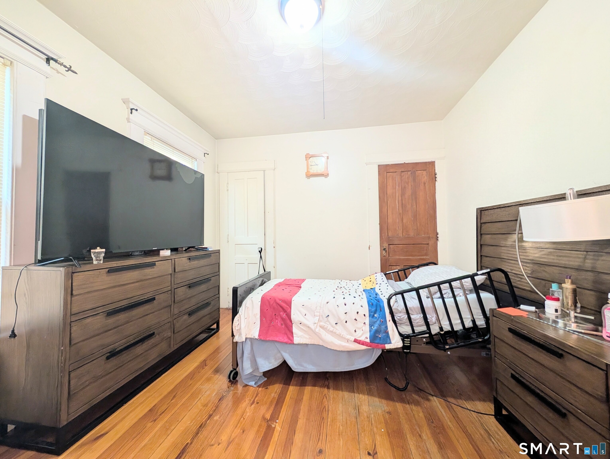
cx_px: 305
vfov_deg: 94.6
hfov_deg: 110.5
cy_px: 230
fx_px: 212
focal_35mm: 12
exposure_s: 1/40
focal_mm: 2.02
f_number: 1.7
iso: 170
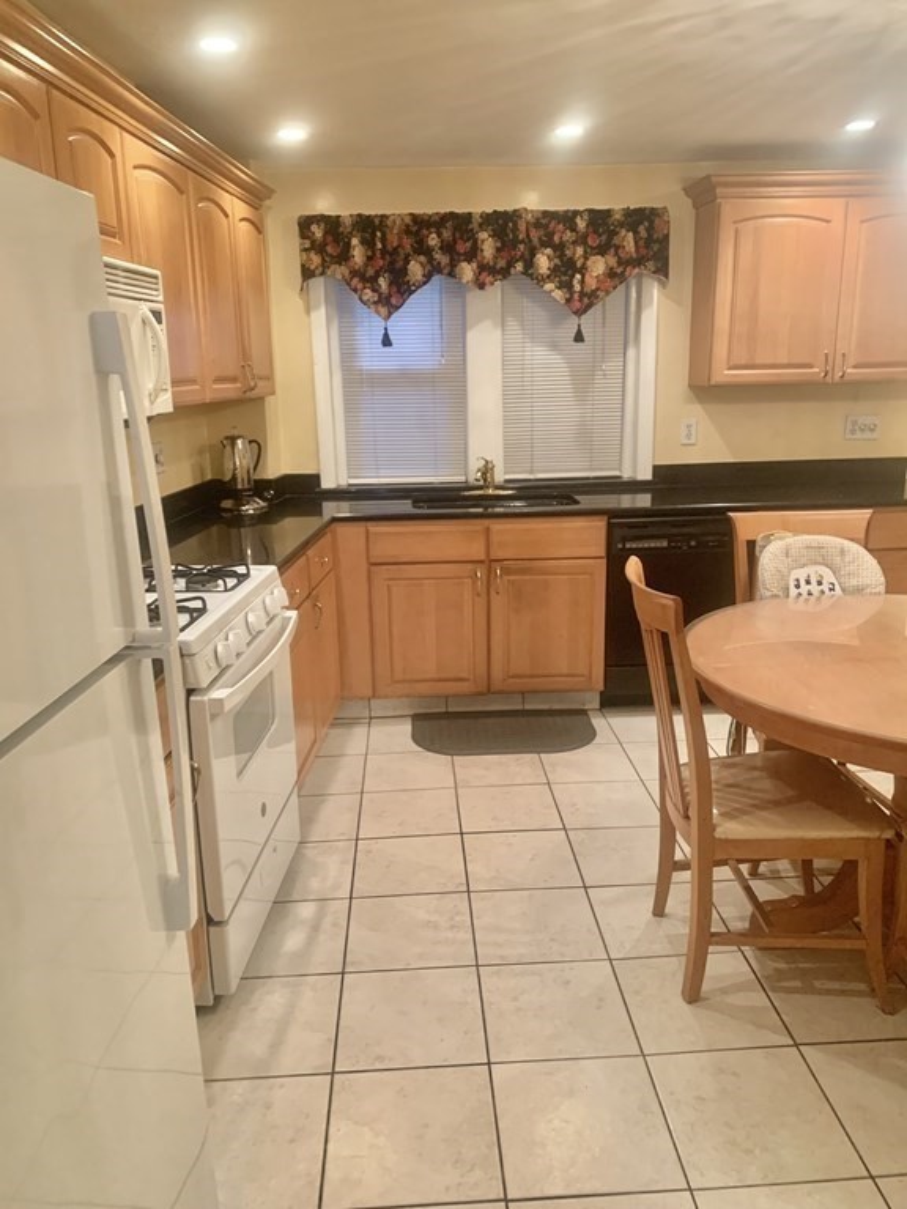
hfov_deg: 53.1
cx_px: 454
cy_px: 604
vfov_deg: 67.3
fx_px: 908
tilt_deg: -11.8
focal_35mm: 26
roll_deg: +0.9
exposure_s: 1/60
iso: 320
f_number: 1.8
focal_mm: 4.25
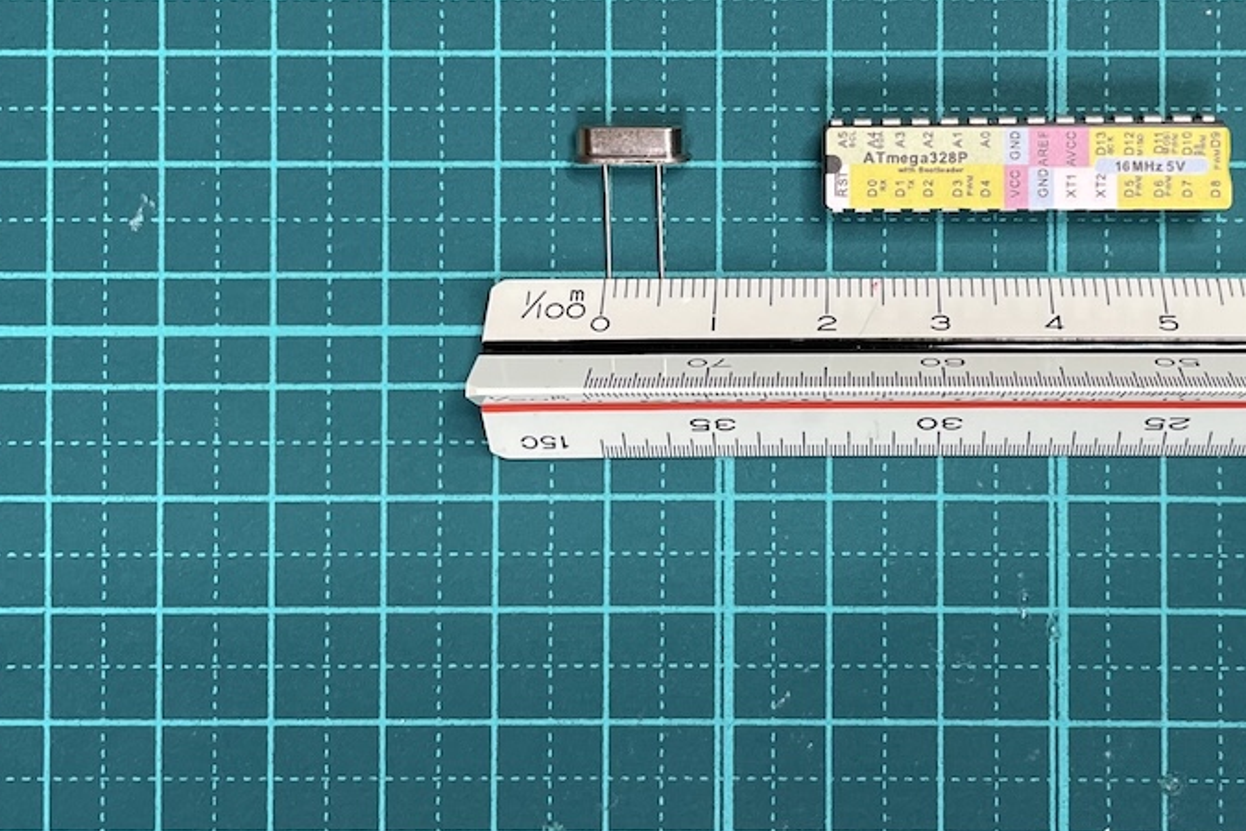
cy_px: 164
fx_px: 1419
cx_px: 829
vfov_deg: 31.8
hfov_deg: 46.7
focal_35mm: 41
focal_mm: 4.2
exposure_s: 1/120
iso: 100
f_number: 1.6
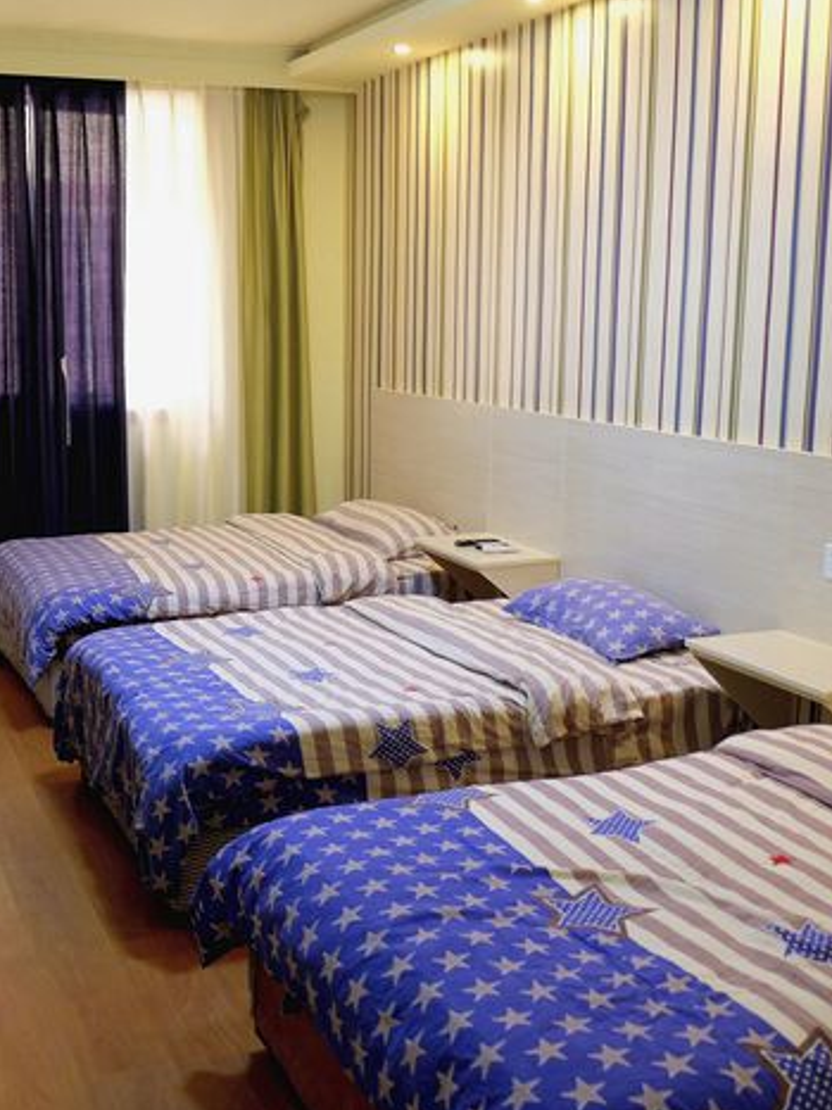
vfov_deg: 46.8
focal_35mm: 40
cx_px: 283
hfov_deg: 35.6
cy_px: 551
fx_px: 1282
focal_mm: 18
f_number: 2.8
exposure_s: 1/4
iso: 200
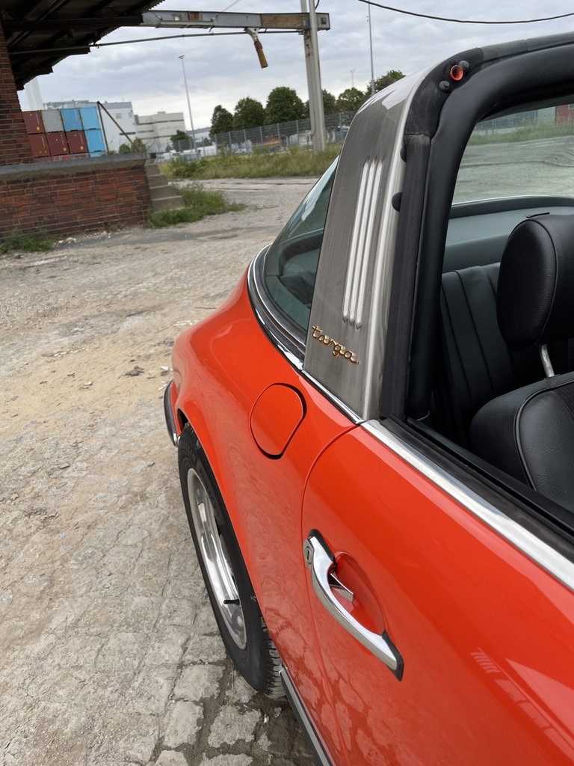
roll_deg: +6.6
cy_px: 383
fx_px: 575
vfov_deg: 67.3
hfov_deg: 53.1
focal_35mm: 26
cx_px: 287
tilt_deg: -20.6
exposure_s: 1/537
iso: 32
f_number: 1.6
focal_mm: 4.2
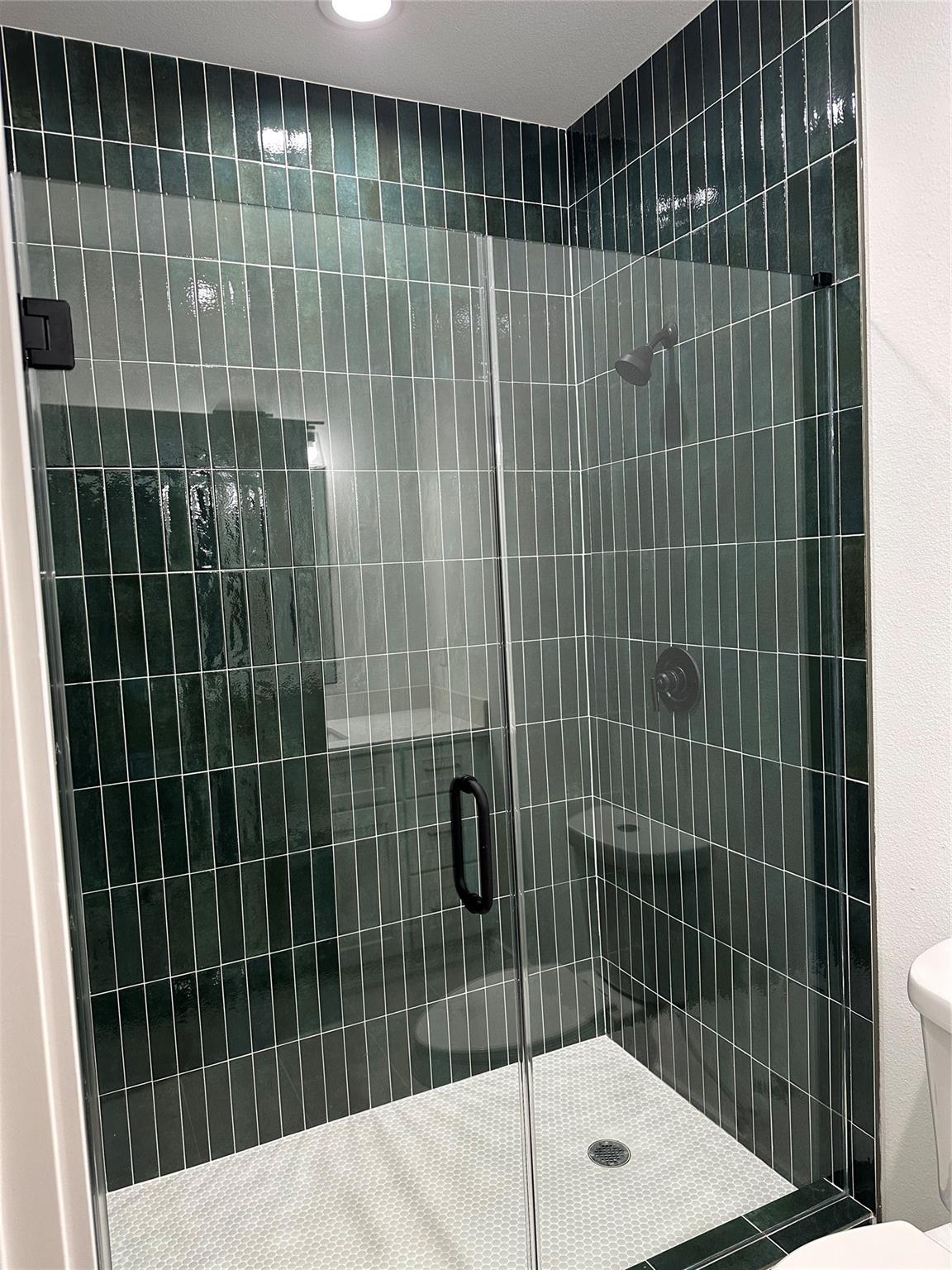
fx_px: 880
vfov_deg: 71.6
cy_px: 635
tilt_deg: -4.2
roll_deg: +2.1
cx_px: 476
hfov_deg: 56.8
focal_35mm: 24
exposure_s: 1/60
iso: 160
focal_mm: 6.86
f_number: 1.78
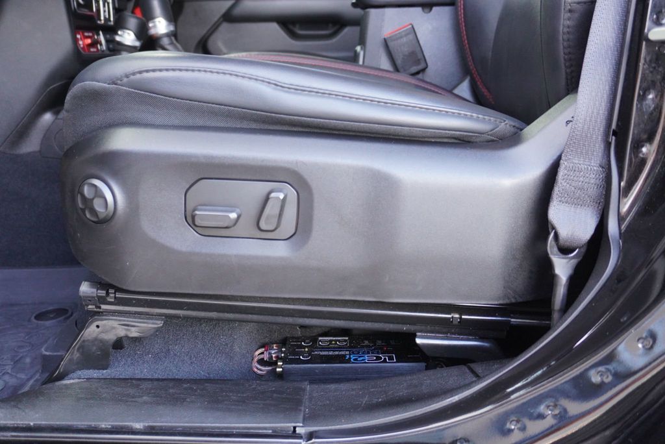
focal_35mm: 34
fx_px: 638
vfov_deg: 38.4
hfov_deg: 55.1
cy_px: 222
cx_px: 332
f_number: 4
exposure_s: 1/160
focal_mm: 23
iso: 2500
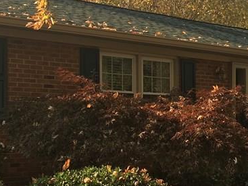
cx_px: 193
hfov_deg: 23.8
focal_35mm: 81
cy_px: 118
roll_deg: -0.3
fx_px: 580
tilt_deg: +2.0
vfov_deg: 18.2
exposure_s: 1/437
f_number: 2.2
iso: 25
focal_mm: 4.15
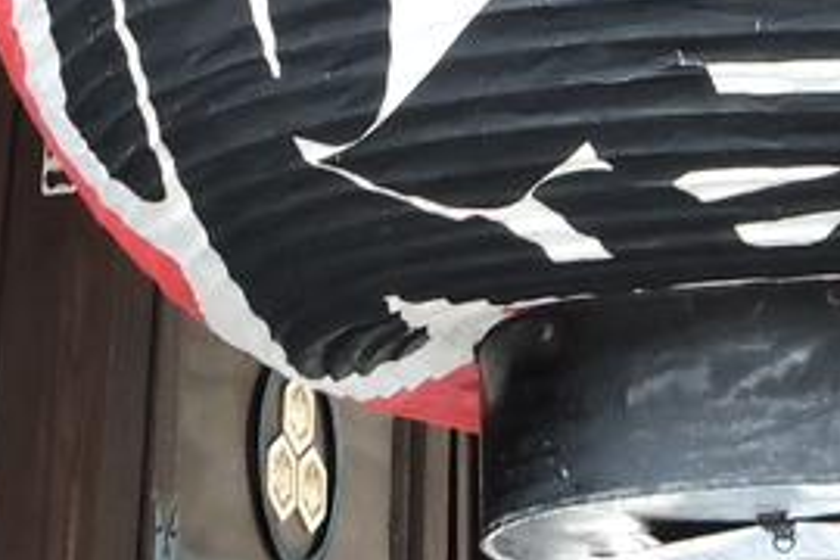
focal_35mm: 111
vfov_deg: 11.2
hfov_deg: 18.4
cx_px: 479
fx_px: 2590
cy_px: -569
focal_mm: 4.3
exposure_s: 1/30
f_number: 3.3
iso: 360
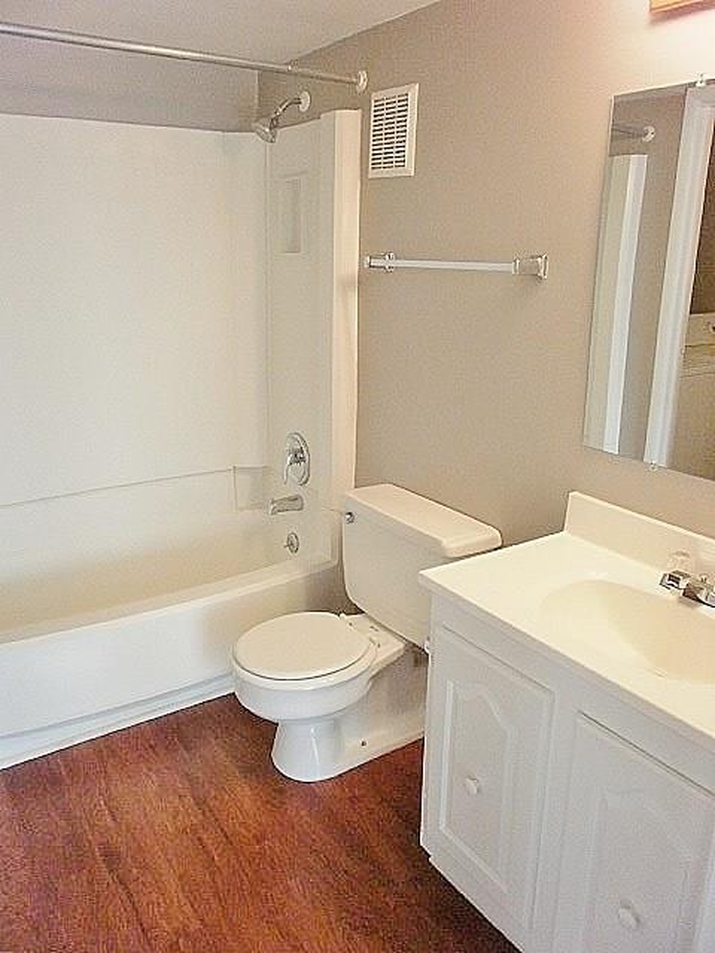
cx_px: 358
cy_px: 476
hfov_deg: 53.1
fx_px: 716
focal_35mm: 26
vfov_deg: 67.3
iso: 400
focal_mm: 4.65
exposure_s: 1/60
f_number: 2.6
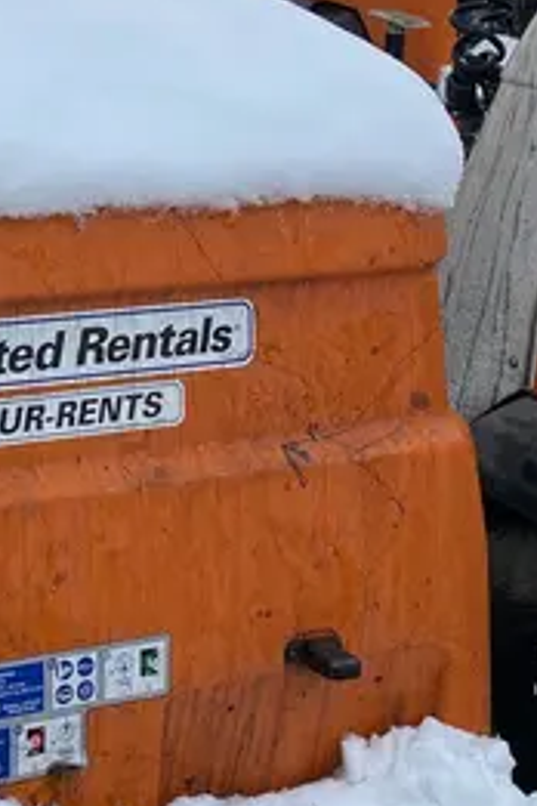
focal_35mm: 76
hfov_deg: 16.7
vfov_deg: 25.7
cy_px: 54
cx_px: -213
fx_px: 1700
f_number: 1.8
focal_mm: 4.25
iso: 32
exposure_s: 1/805
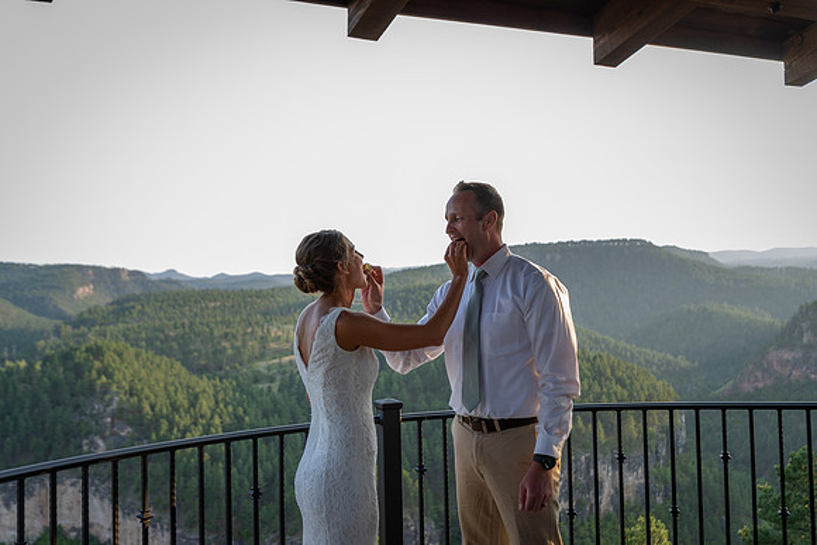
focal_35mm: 38
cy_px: 272
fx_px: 863
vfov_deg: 35.1
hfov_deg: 50.7
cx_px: 408
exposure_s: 1/160
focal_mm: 38
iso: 250
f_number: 3.5
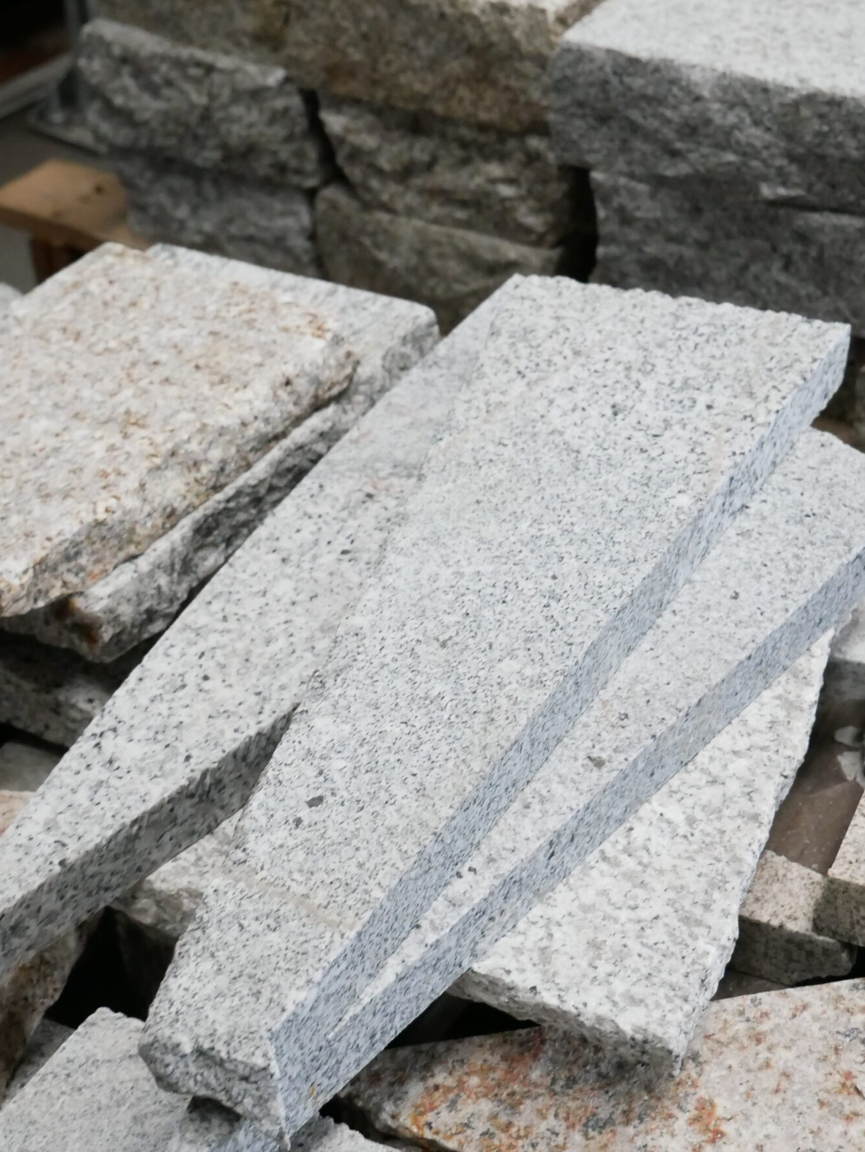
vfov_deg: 33.2
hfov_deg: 25.2
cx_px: 453
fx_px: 1931
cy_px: 551
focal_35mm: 58
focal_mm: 20
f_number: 4.1
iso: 2500
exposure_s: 1/60
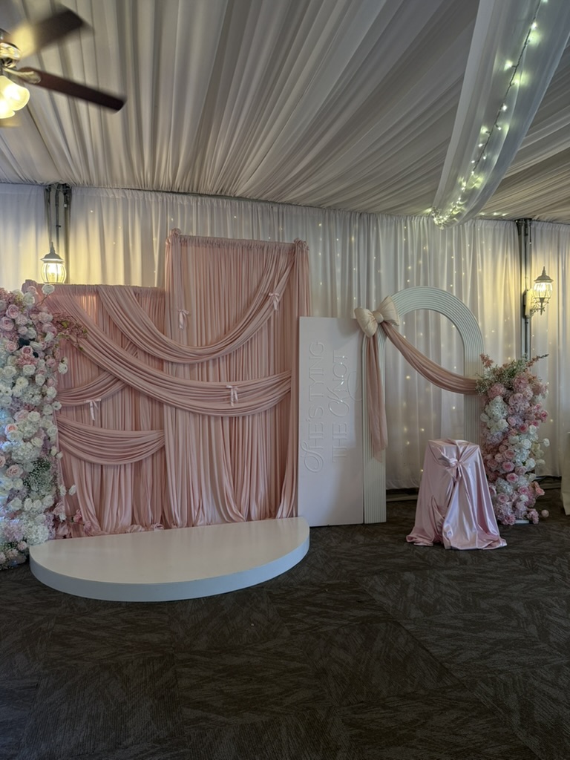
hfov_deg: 56.8
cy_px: 380
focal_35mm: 24
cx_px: 285
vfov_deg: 71.6
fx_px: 527
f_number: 1.78
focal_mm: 6.76
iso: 200
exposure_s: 1/120
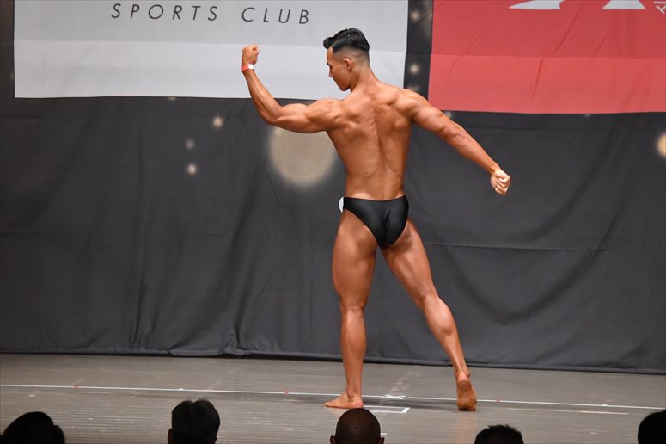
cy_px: 222
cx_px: 333
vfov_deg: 6.8
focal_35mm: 202
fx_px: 3735
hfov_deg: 10.2
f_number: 5.6
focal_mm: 135
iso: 6400
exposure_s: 1/400
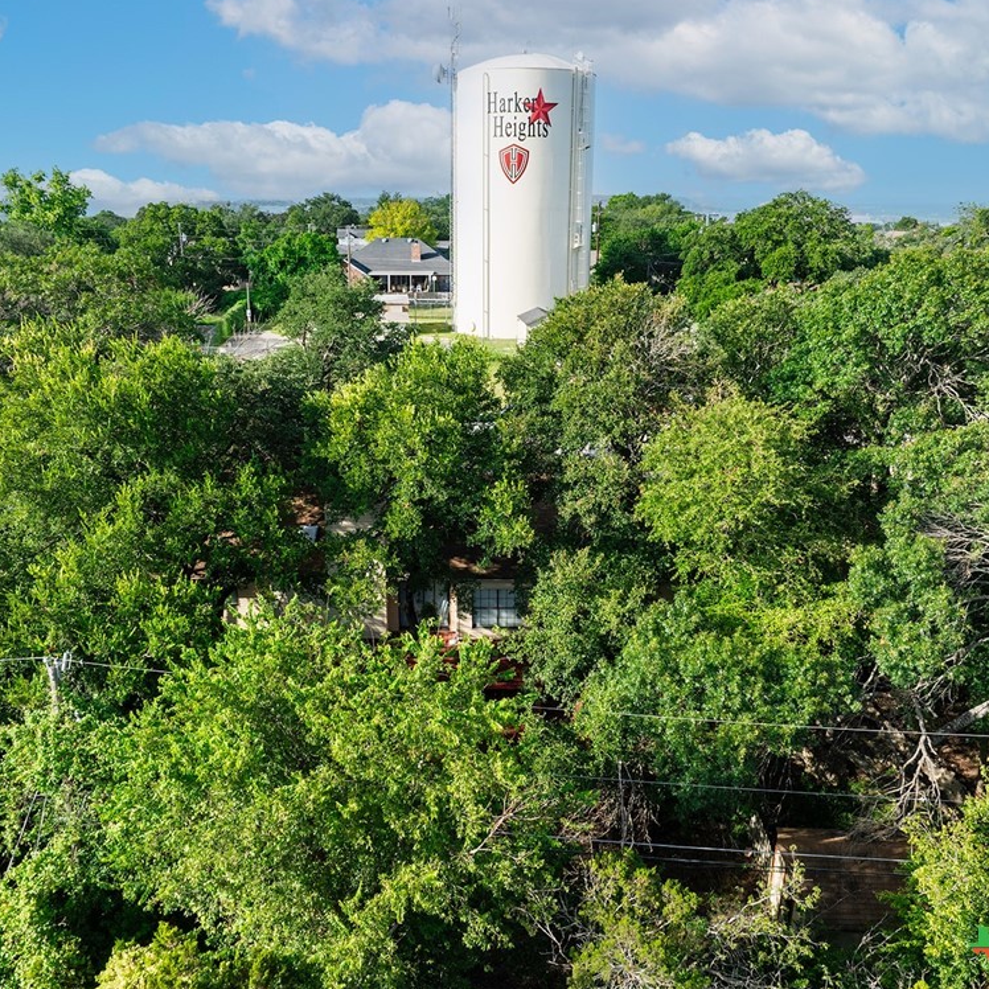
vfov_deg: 55.6
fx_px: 937
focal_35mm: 29
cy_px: 485
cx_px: 484
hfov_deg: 55.6
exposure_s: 1/320
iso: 100
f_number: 7.1
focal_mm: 12.29
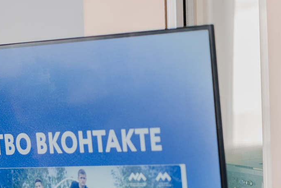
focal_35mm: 258
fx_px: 2014
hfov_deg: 7.8
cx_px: -176
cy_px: 314
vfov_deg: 5.3
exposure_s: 1/200
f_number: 2.8
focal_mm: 69
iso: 1000
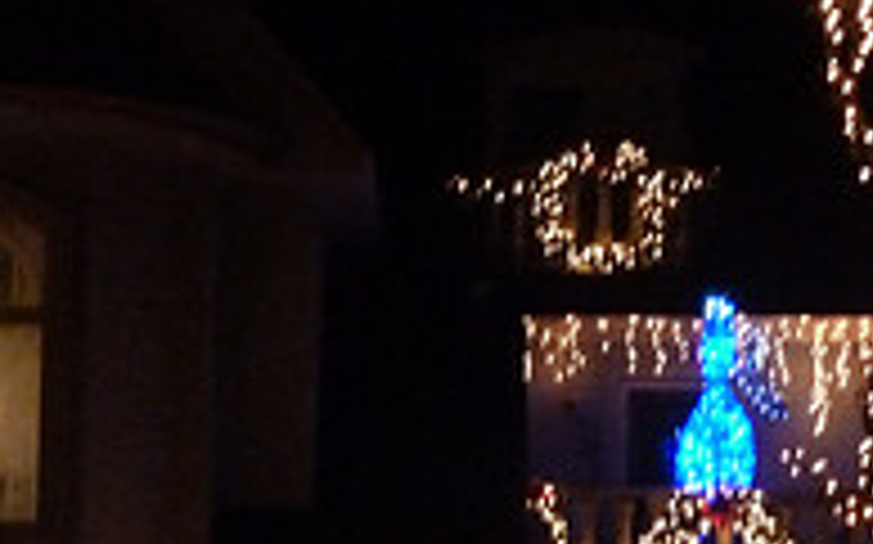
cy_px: 569
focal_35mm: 152
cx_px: 81
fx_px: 3614
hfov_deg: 13.6
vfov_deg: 8.6
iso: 800
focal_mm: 7.9
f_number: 3.8
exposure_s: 1/10
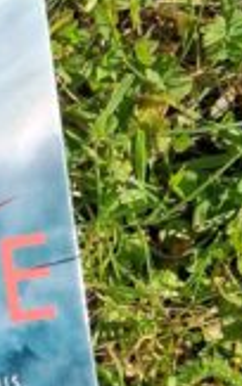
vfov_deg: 22.7
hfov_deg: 13.1
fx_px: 949
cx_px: -197
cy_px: 307
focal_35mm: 90
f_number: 1.8
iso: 25
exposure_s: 1/500
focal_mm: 3.98
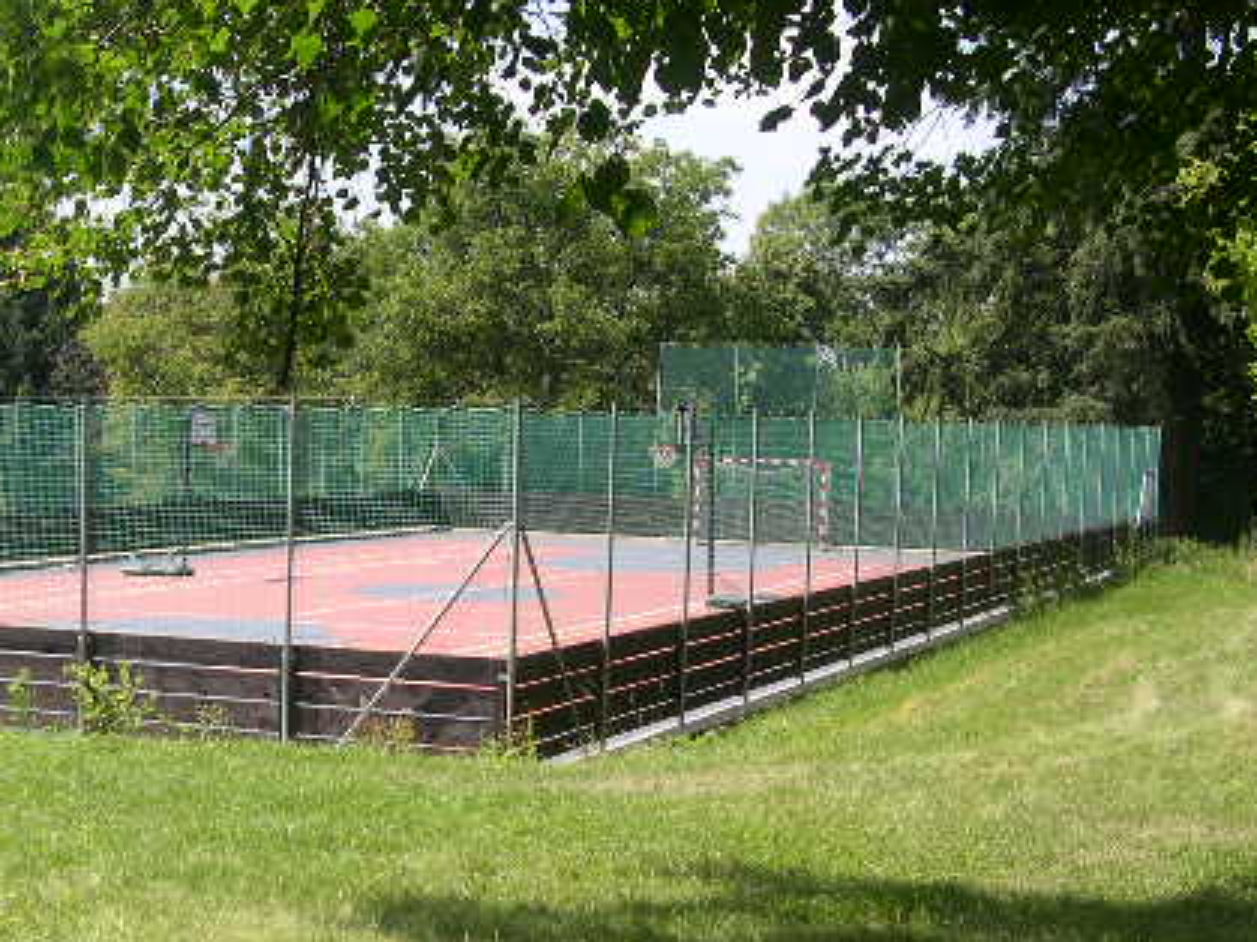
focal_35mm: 58
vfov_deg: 25.1
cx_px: 336
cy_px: 636
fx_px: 2106
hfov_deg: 32.7
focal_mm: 8
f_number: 7.6
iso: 100
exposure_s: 1/117
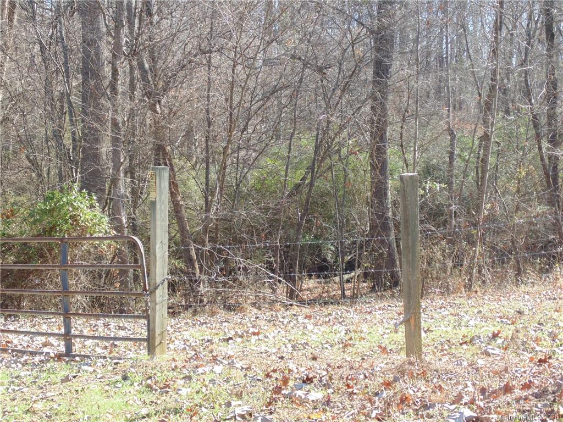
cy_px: 211
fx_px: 1057
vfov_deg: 22.6
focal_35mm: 65
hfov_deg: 29.8
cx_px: 282
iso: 80
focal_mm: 11.7
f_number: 4.1
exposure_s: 1/100
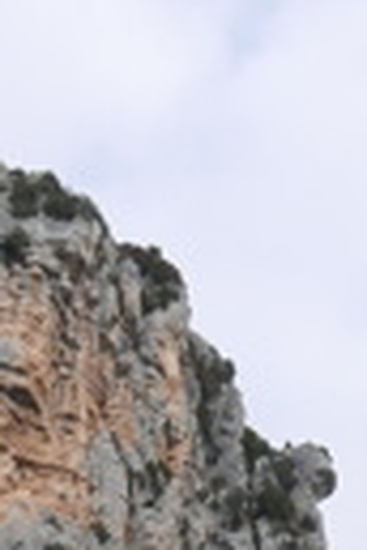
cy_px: 1394
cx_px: -23
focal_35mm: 186
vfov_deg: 9.6
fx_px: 2844
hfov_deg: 7.3
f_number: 5.6
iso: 200
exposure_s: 1/200
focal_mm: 13.4
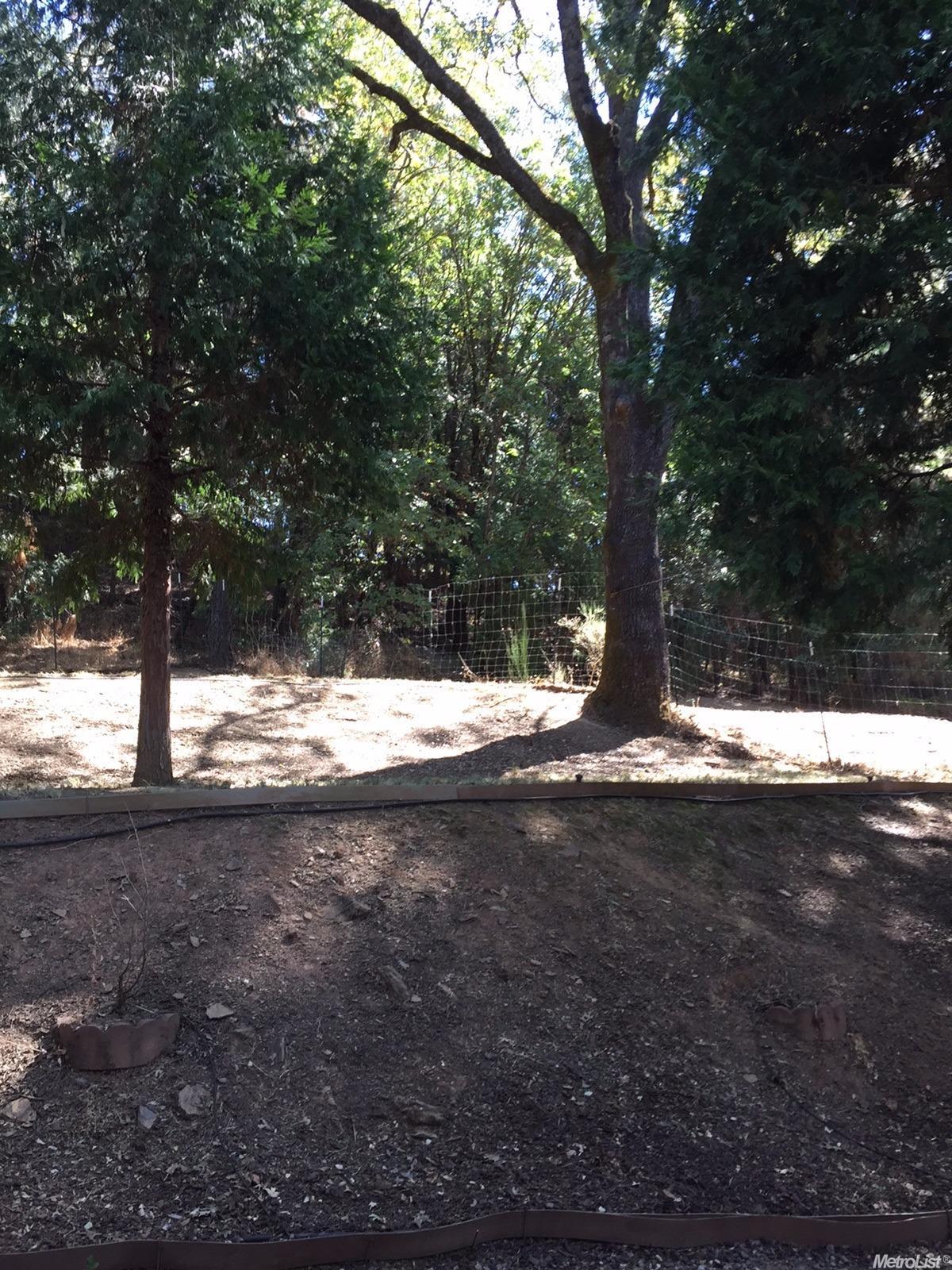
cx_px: 476
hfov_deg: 48.2
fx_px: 1063
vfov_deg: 61.7
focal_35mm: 29
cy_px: 635
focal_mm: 4.15
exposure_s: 1/120
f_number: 2.2
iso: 50
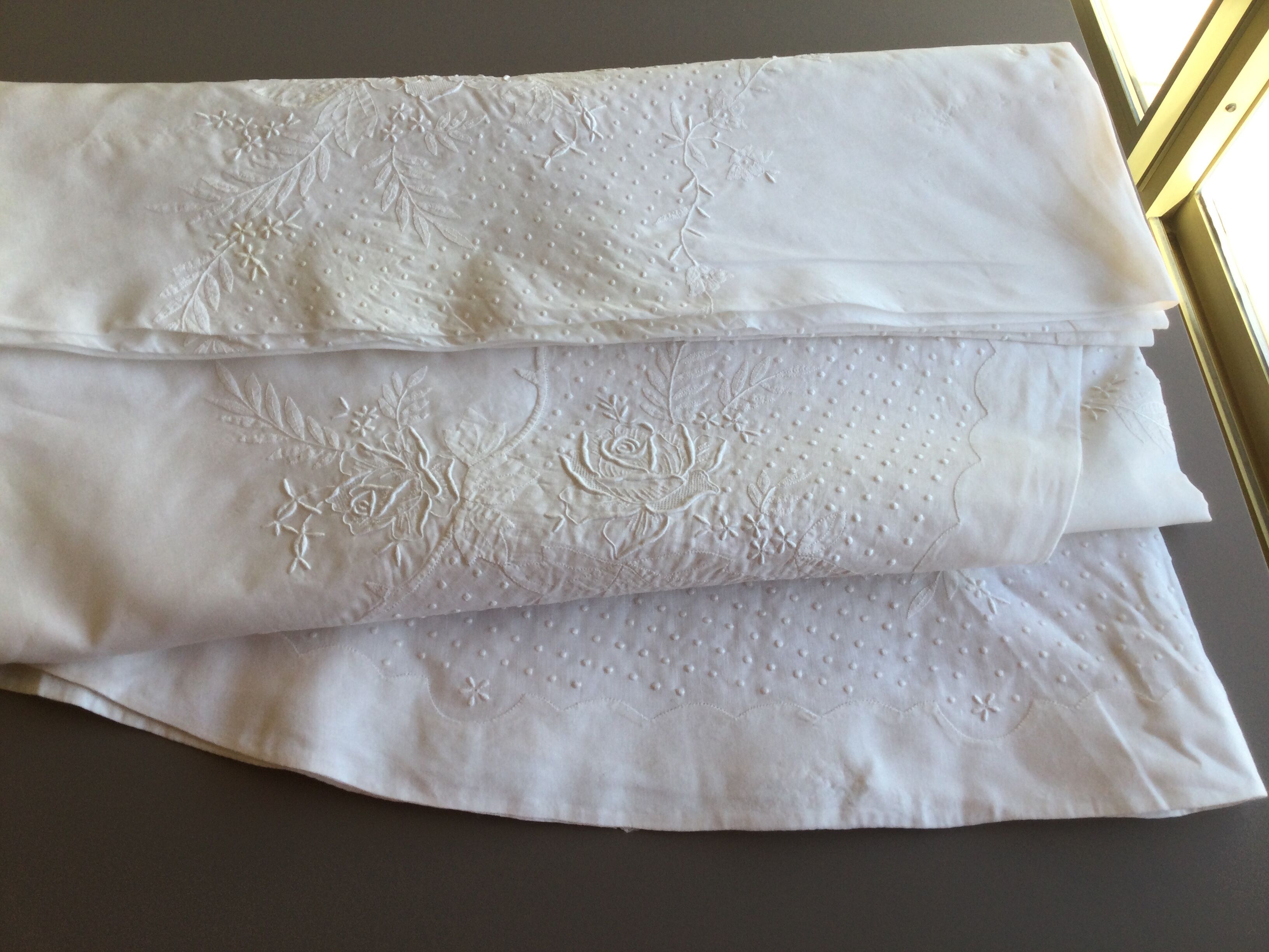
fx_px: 1136
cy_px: 476
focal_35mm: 31
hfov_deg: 58.4
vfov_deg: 45.4
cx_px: 634
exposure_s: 1/168
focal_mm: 3.3
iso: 25
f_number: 2.4
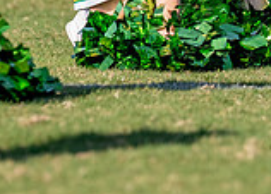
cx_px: 178
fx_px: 7831
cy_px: -142
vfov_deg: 1.4
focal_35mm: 1017
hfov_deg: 2.0
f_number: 2.8
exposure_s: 1/3200
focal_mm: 162
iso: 250
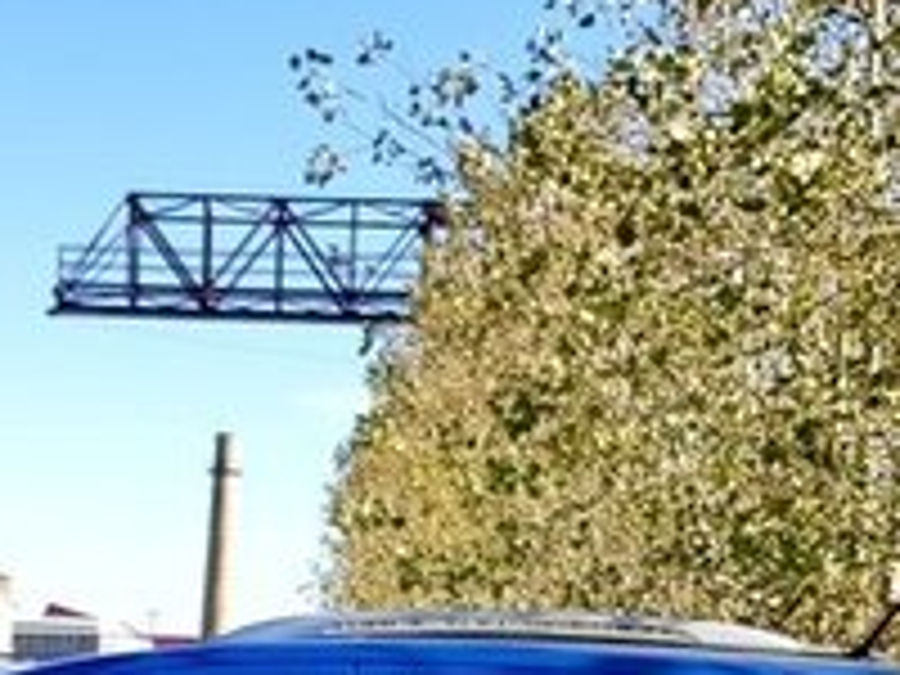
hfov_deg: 22.6
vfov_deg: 16.3
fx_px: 2236
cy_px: 871
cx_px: 252
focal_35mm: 86
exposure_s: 1/1040
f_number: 1.7
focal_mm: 4.2
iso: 40
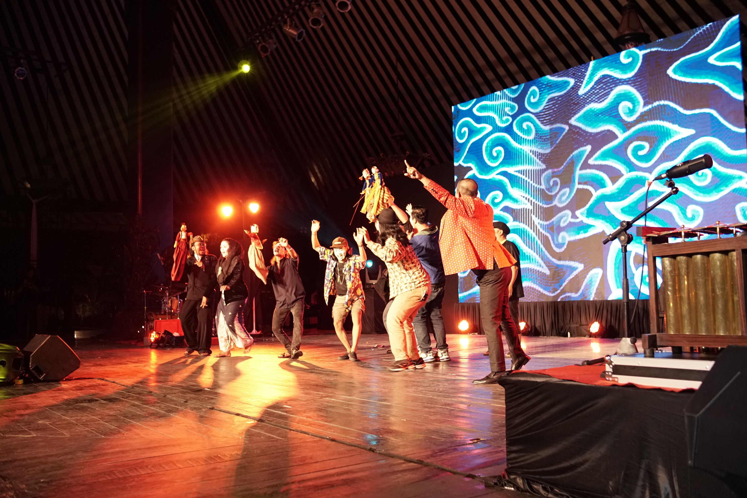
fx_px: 716
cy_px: 249
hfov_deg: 55.1
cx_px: 374
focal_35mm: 34
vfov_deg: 38.4
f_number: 2.2
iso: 1600
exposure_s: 1/100
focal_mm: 23
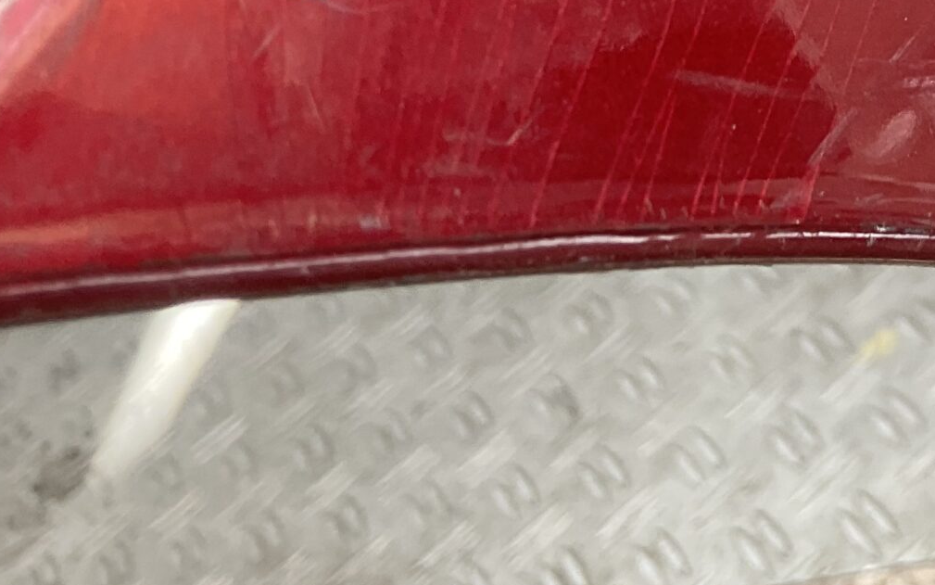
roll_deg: +28.6
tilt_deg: -29.9
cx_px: 1087
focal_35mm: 78
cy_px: -247
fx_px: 1988
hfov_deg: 24.3
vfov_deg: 15.6
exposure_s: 1/100
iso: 25
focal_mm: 3
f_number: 1.8
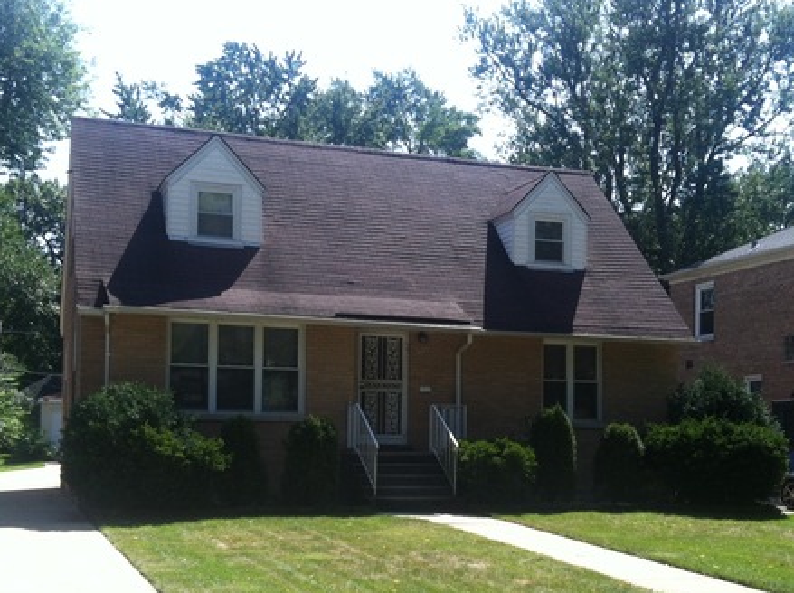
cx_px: 420
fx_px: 1168
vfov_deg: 28.3
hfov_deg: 37.5
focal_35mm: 51
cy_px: 398
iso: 80
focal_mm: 3.85
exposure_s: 1/625
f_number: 2.8
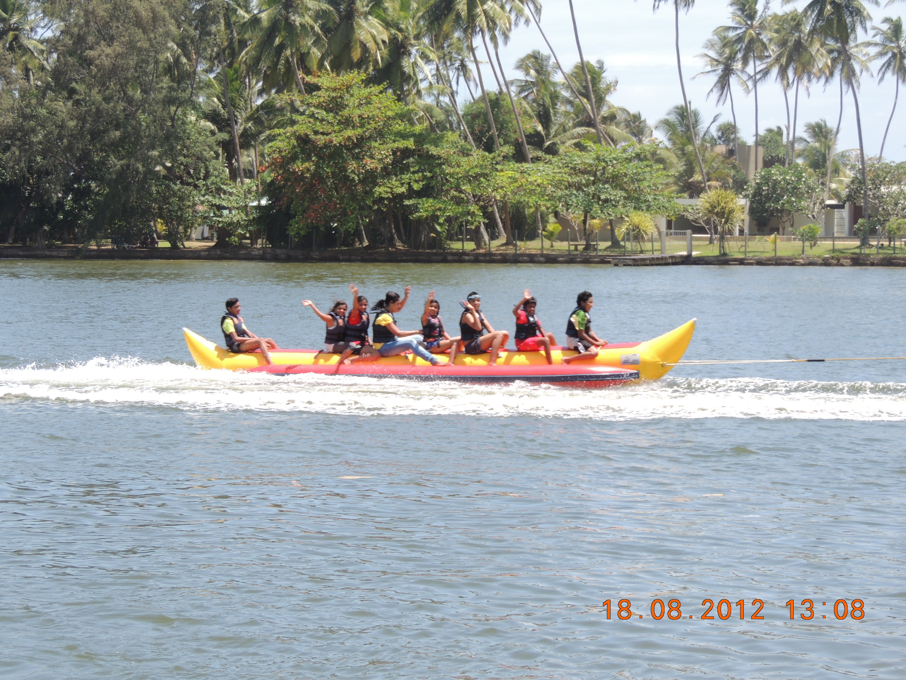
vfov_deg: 14.1
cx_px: 453
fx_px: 2748
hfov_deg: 18.7
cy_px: 340
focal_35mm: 105
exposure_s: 1/320
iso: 100
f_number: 4.2
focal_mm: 18.7
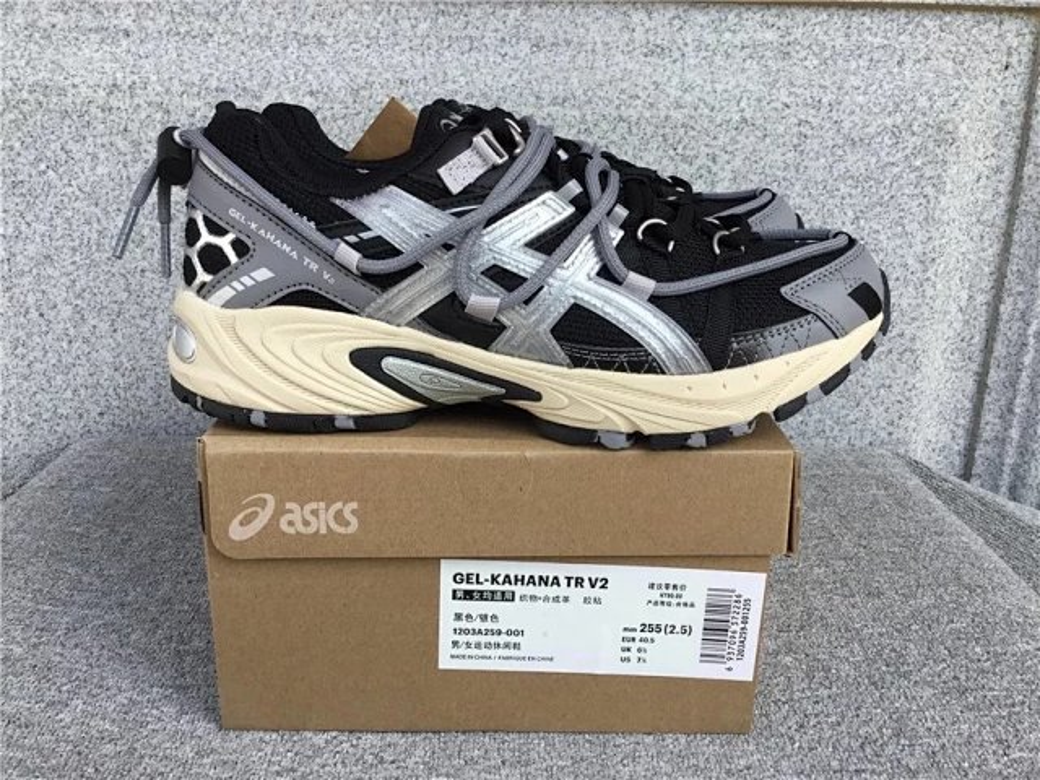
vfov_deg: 45.4
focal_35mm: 31
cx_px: 520
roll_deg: -0.7
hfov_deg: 58.4
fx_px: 931
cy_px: 390
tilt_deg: -17.5
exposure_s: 1/384
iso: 25
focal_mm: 3.3
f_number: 2.4
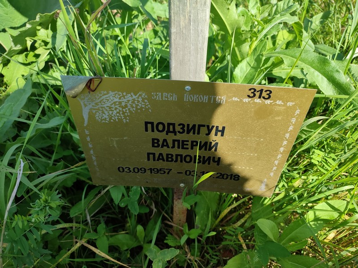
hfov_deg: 69.4
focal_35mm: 25
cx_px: 179
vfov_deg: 54.9
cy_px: 134
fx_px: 259
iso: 50
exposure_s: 1/284
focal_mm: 6.04
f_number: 1.9
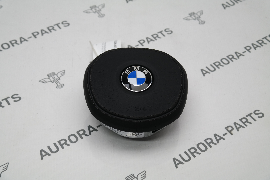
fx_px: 457
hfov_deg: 32.9
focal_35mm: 61
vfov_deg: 22.3
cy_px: 90
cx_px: 135
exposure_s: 1/60
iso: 200
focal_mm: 40
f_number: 5
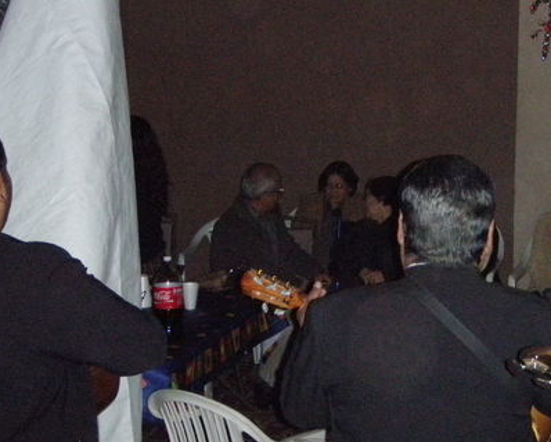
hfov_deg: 21.0
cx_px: 341
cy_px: 211
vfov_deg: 16.9
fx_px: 1485
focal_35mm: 91
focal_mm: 10.28
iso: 800
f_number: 4.2
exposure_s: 1/250
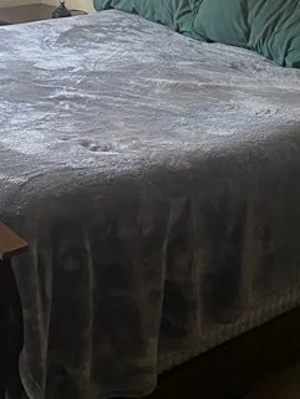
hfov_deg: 17.6
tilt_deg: -10.6
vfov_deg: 22.8
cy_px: 19
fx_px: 958
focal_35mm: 83
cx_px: 41
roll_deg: -2.7
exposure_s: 1/60
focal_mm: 4.25
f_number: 1.8
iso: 160
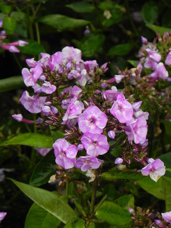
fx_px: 1917
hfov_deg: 5.1
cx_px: 86
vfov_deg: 6.8
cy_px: 114
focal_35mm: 291
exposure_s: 1/100
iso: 160
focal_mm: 51.8
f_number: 5
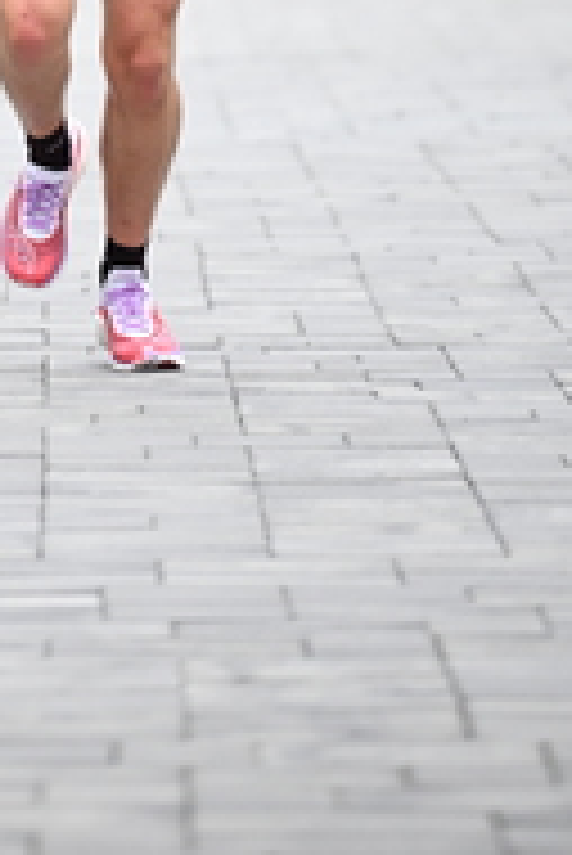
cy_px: -297
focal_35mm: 580
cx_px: -128
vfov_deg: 3.5
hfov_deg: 2.4
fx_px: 13797
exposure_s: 1/800
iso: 1600
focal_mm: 200
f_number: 2.8
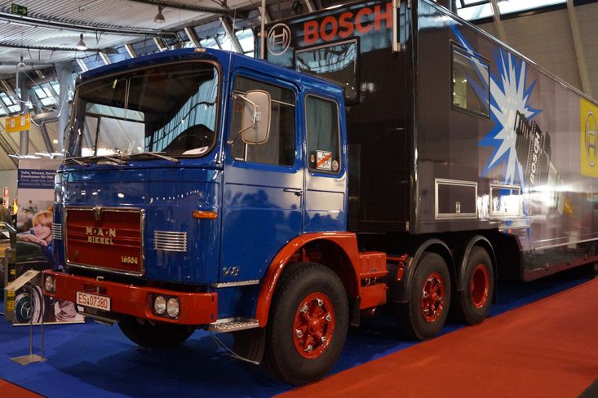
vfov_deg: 36.8
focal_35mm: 36
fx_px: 598
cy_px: 191
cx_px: 321
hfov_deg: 53.1
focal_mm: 22
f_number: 3.5
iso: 3200
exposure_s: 1/125
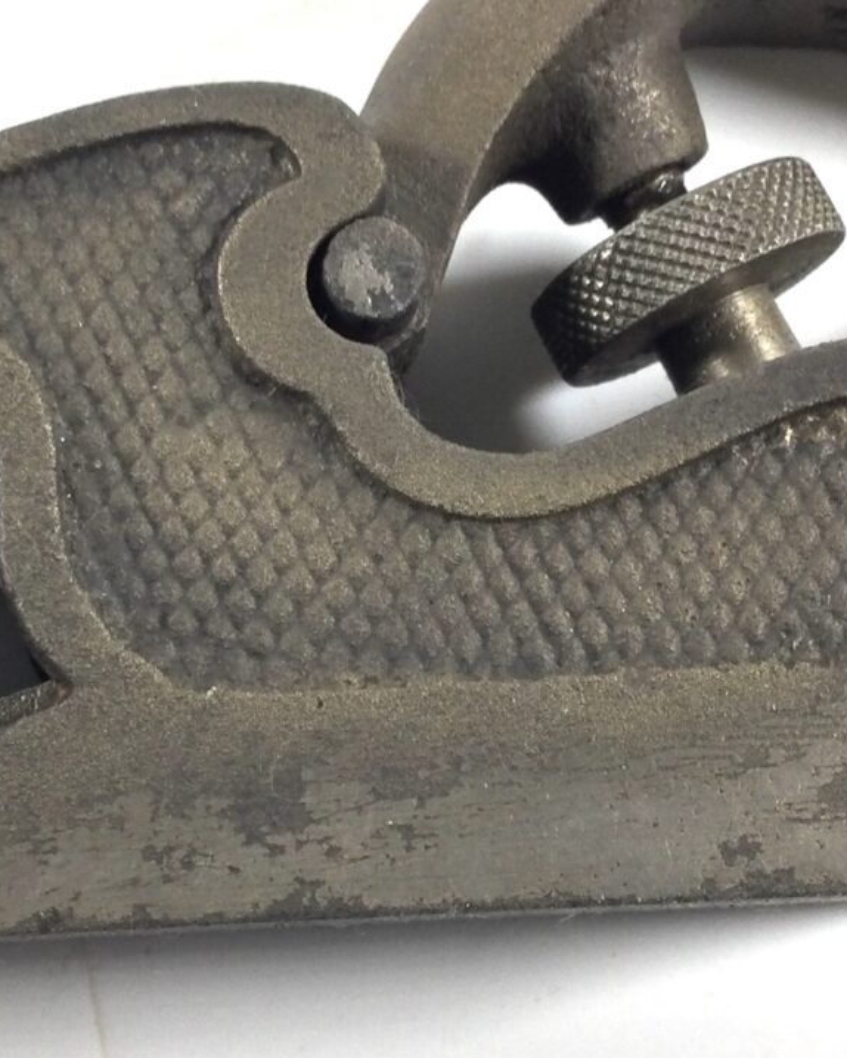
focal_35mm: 81
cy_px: 449
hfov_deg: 18.9
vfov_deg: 23.5
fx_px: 2537
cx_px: 325
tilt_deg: -78.6
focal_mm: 3.3
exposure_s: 1/50
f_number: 2.4
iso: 32
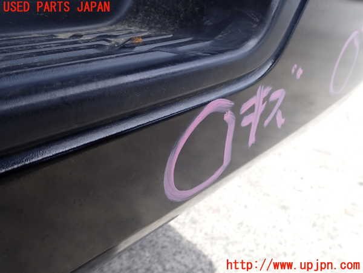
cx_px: 182
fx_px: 315
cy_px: 136
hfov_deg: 60.0
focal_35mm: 30
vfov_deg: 46.8
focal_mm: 5.4
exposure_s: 1/250
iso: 100
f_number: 3.2
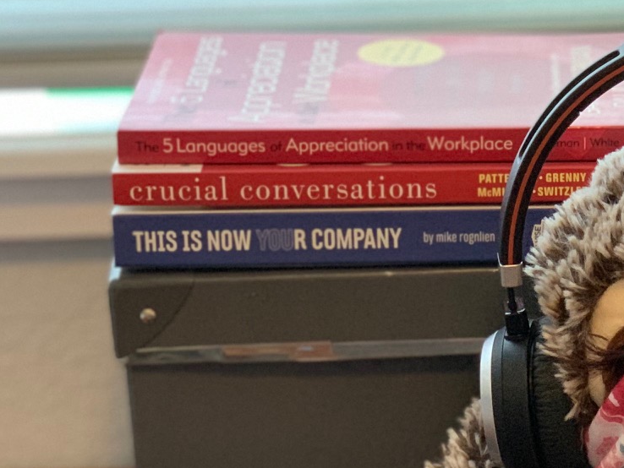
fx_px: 2561
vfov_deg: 10.3
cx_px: 513
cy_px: 536
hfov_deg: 13.8
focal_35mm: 142
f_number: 2.4
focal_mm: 6
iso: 320
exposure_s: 1/60
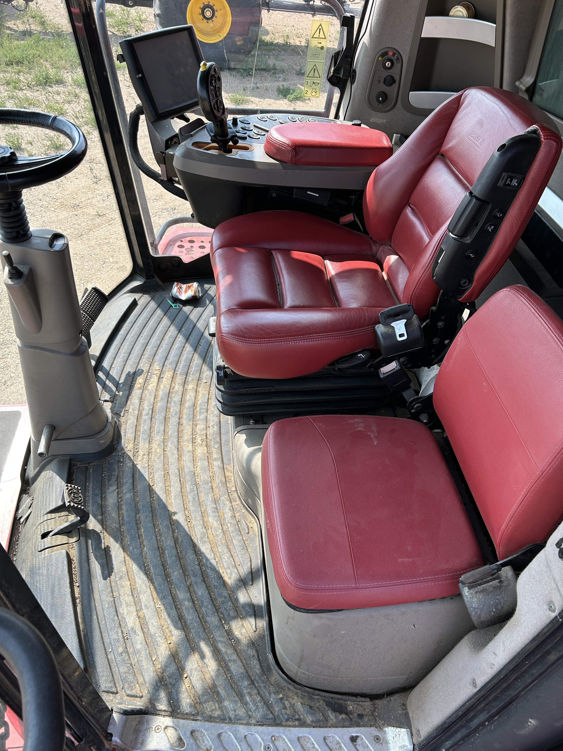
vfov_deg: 67.3
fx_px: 564
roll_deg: -7.8
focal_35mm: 26
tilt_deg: -41.9
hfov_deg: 53.1
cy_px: 376
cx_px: 282
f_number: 1.5
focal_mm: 5.7
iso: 50
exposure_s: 1/646
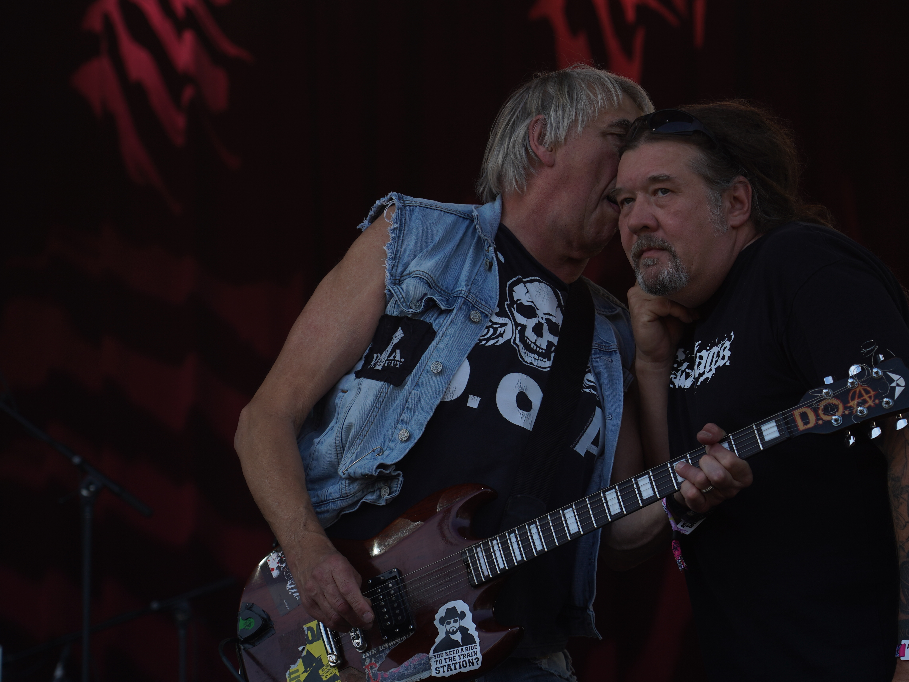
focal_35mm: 132
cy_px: 394
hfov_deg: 14.9
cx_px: 556
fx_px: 3466
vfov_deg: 11.2
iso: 100
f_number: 5
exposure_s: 1/320
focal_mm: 105
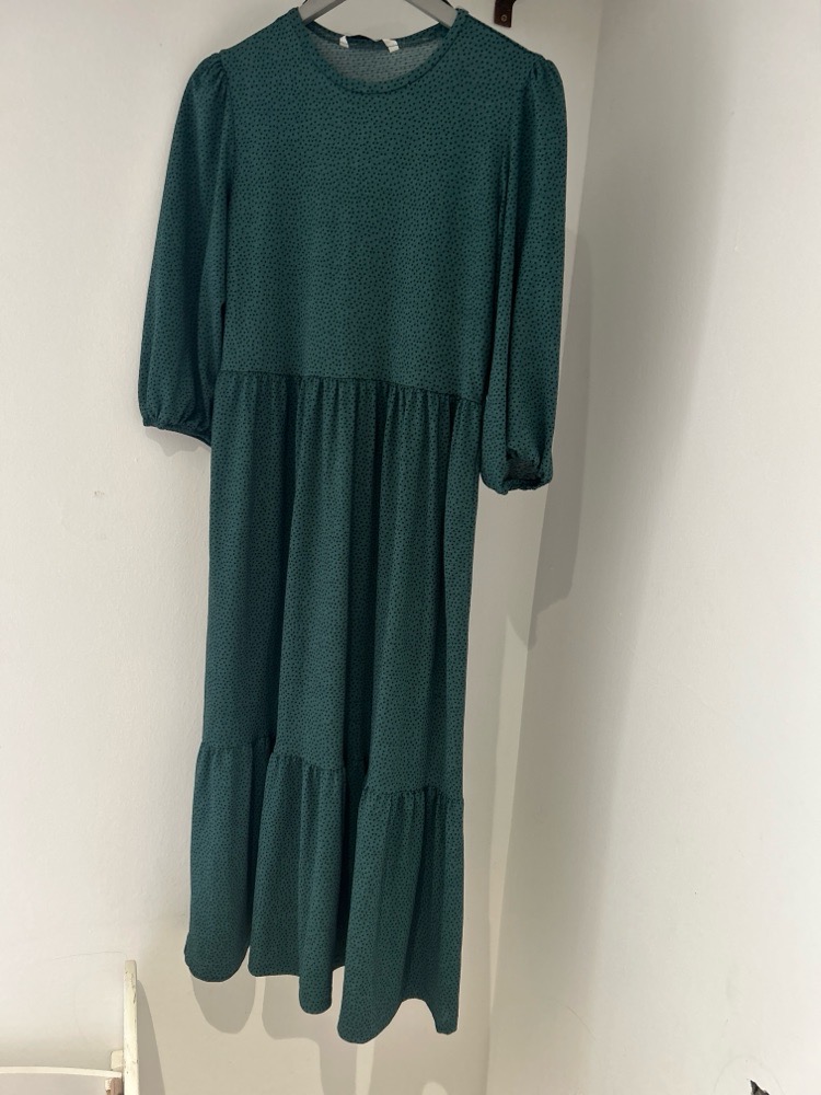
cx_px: 410
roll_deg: -4.1
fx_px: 822
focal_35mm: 26
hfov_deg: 53.1
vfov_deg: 67.3
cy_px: 548
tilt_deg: -9.2
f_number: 1.5
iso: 200
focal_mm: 5.7
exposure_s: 1/50
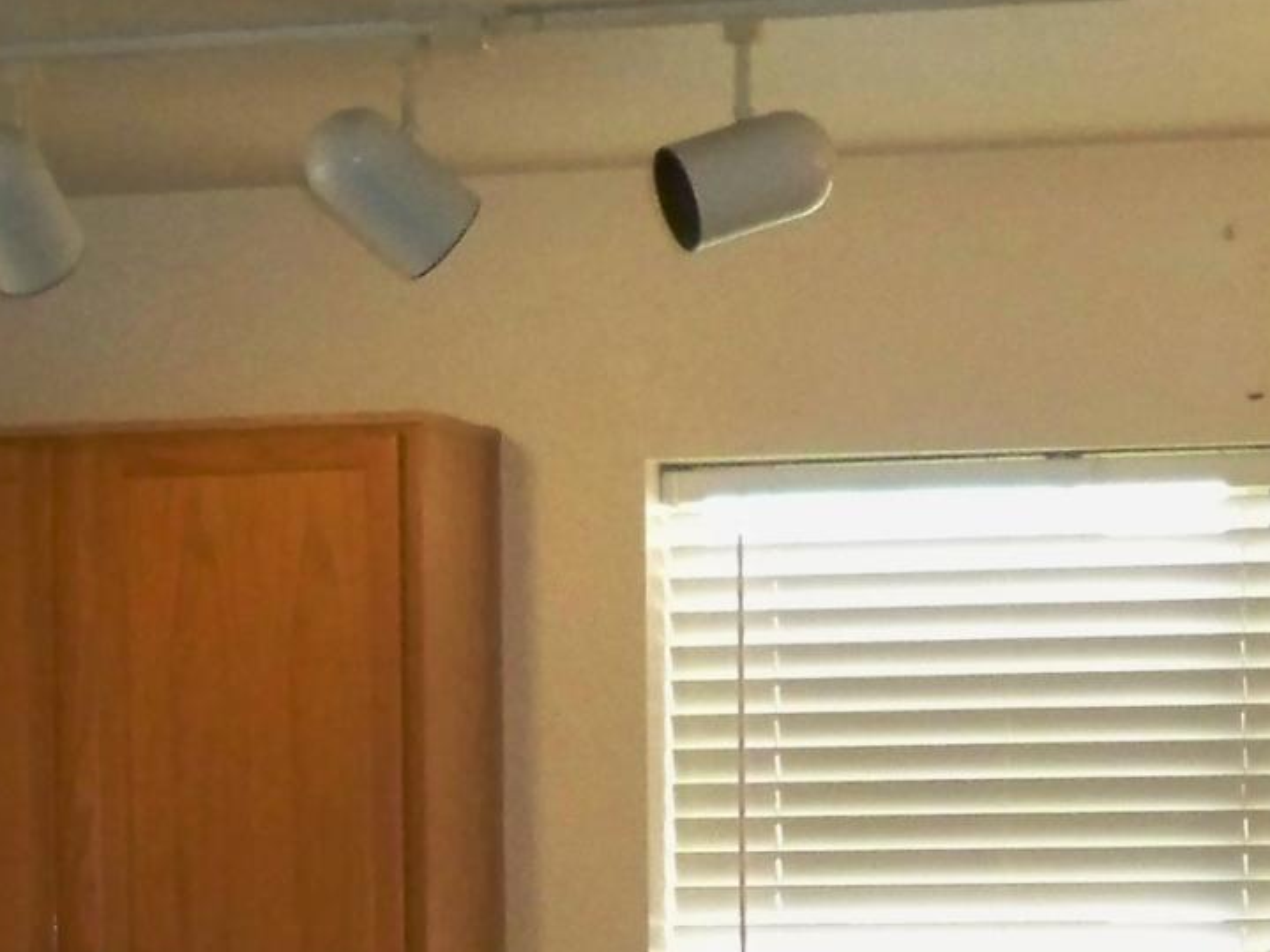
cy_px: 1457
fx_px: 5356
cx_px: 629
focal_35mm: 146
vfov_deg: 9.8
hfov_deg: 13.5
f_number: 3.1
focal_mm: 6.3
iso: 400
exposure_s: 1/60
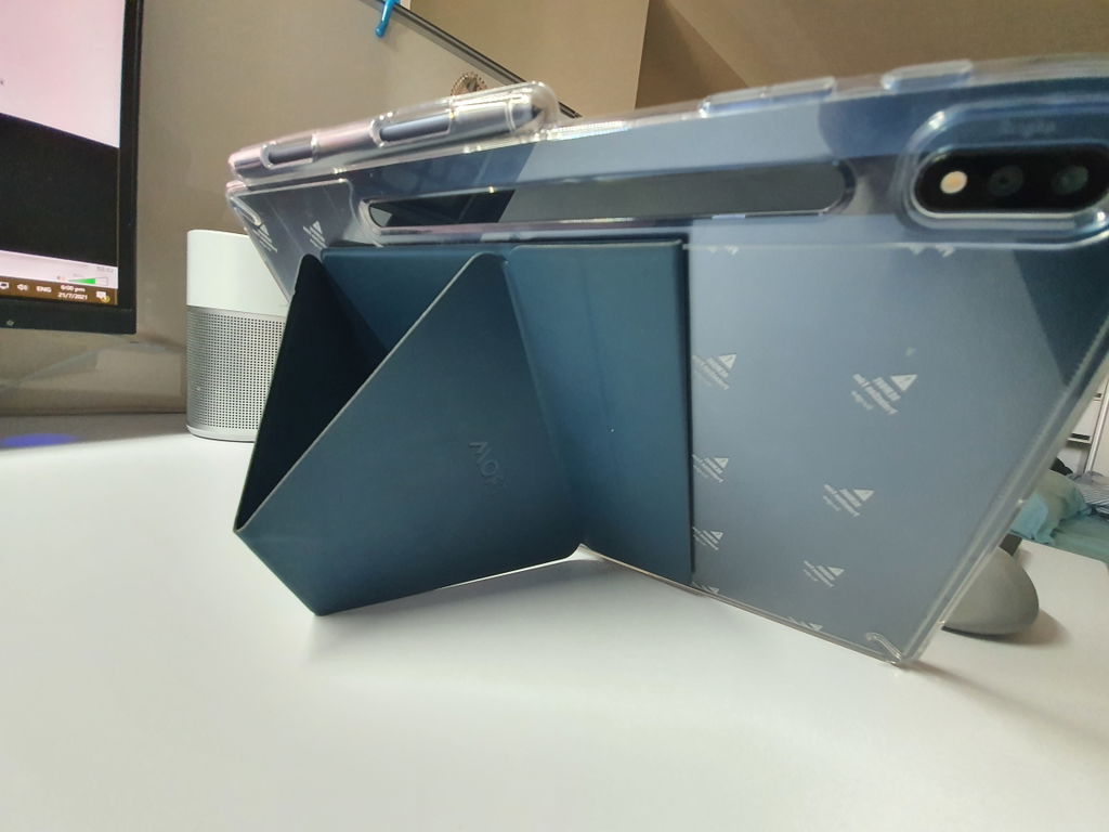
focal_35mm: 13
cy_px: 416
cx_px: 554
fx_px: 416
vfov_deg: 89.9
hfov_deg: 106.2
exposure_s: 1/33
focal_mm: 1.8
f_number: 2.2
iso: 500
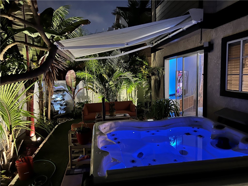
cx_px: 124
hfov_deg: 67.3
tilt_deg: -4.9
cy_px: 93
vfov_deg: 53.1
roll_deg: +0.5
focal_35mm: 26
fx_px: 186
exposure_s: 1/12
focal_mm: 5.7
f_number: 1.5
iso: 640
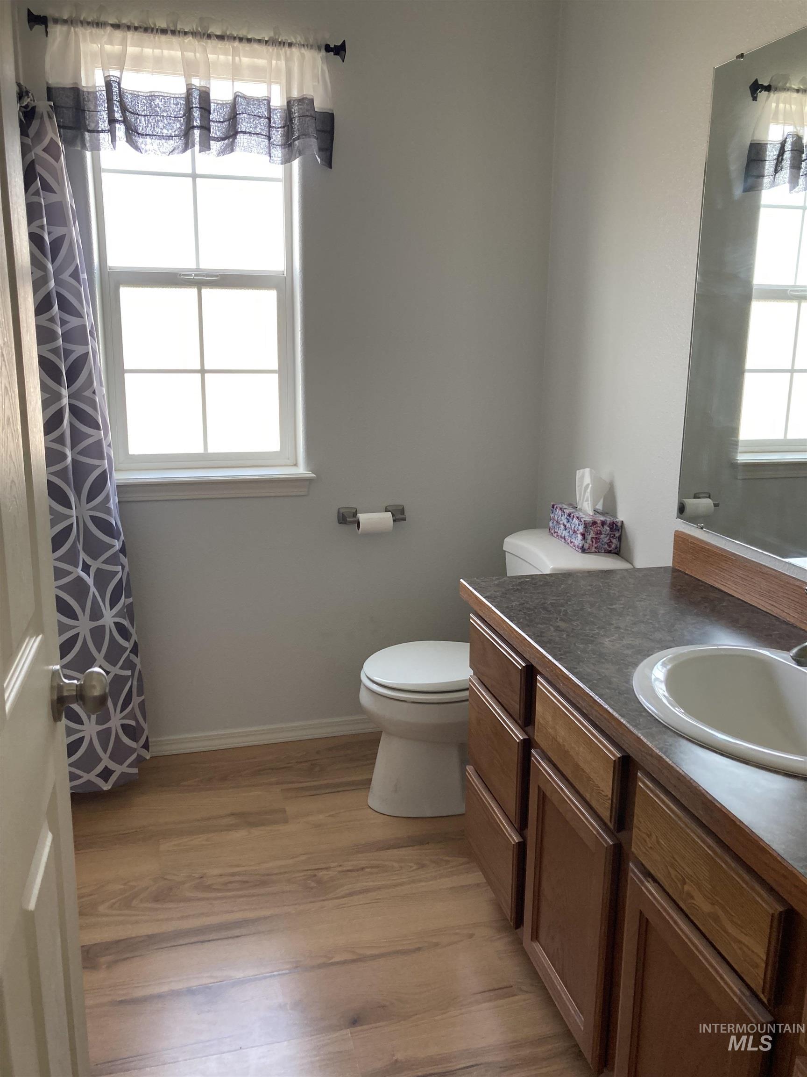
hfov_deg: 49.7
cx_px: 404
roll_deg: -1.3
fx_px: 870
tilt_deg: -11.4
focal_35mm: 28
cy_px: 538
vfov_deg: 63.4
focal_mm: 3.99
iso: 80
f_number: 1.8
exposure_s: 1/72
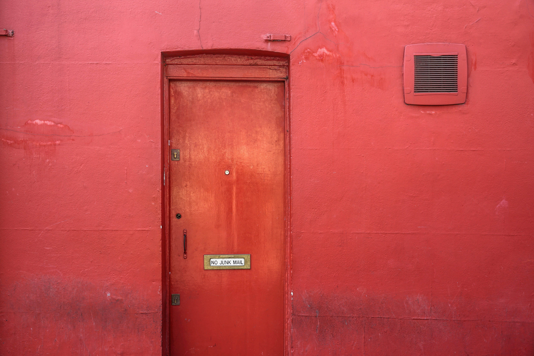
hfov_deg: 54.4
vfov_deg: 37.9
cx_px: 267
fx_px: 519
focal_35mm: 35
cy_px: 178
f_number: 6.3
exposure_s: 1/60
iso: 125
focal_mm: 35
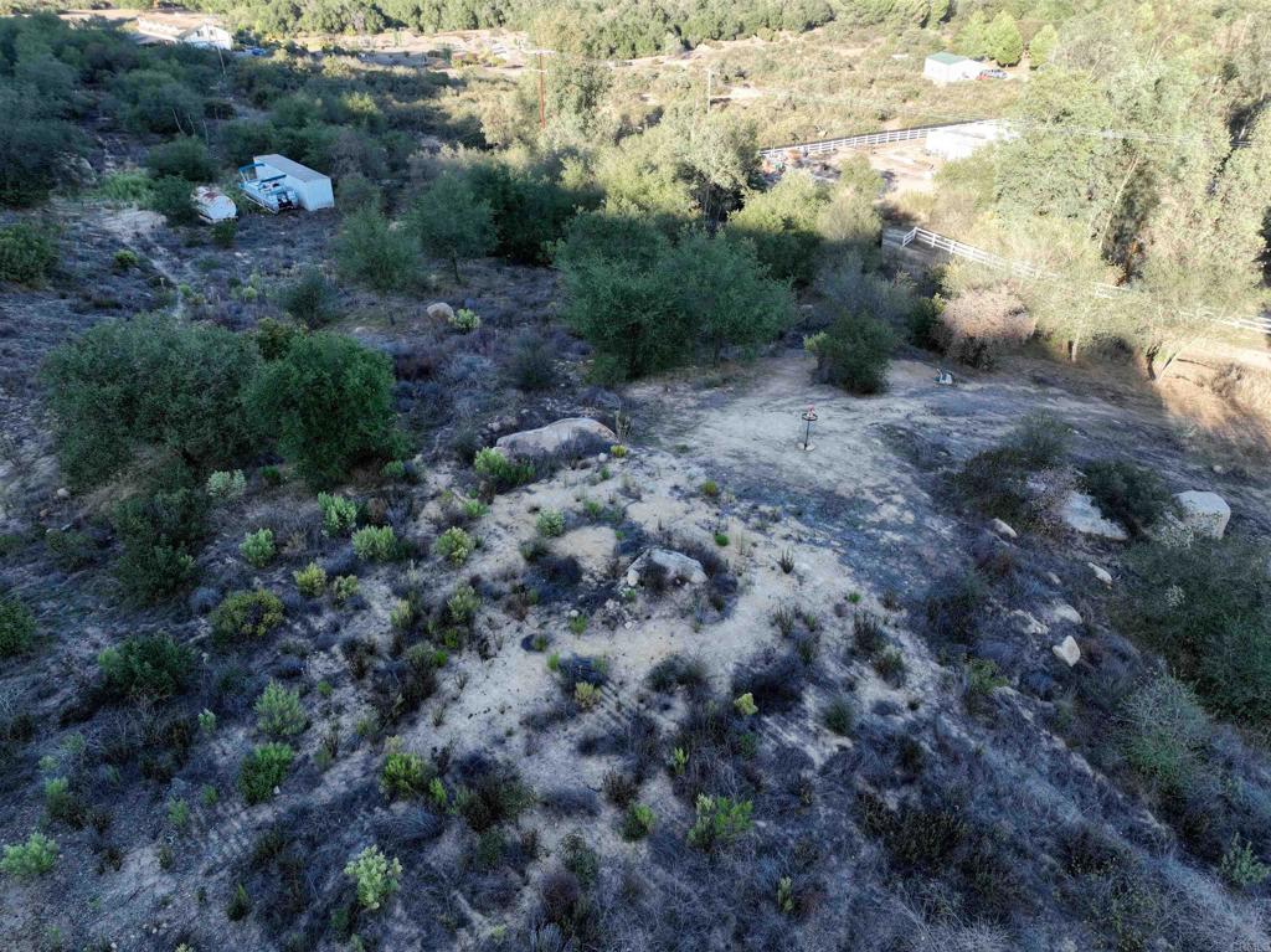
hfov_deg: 71.6
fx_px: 881
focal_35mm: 24
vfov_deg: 56.8
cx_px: 636
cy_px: 476
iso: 210
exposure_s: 1/320
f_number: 2.8
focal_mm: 12.29
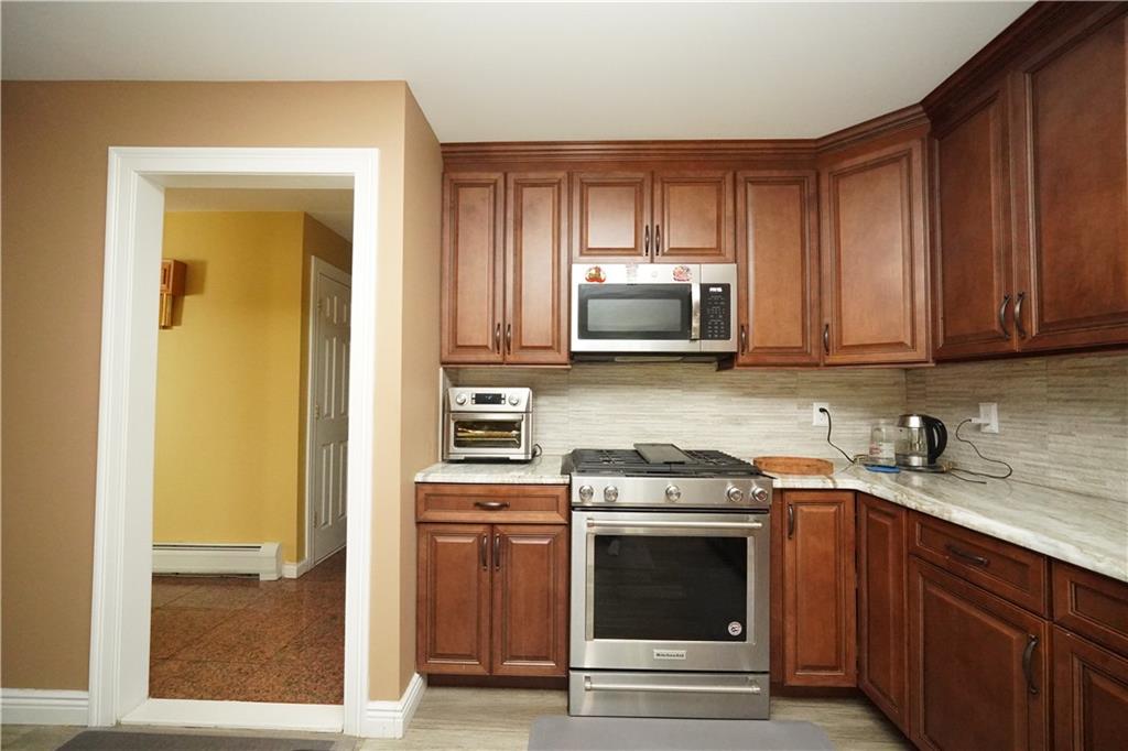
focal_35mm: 15
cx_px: 564
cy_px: 376
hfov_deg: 100.4
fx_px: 470
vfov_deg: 77.3
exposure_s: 1/125
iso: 6400
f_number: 4
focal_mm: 10
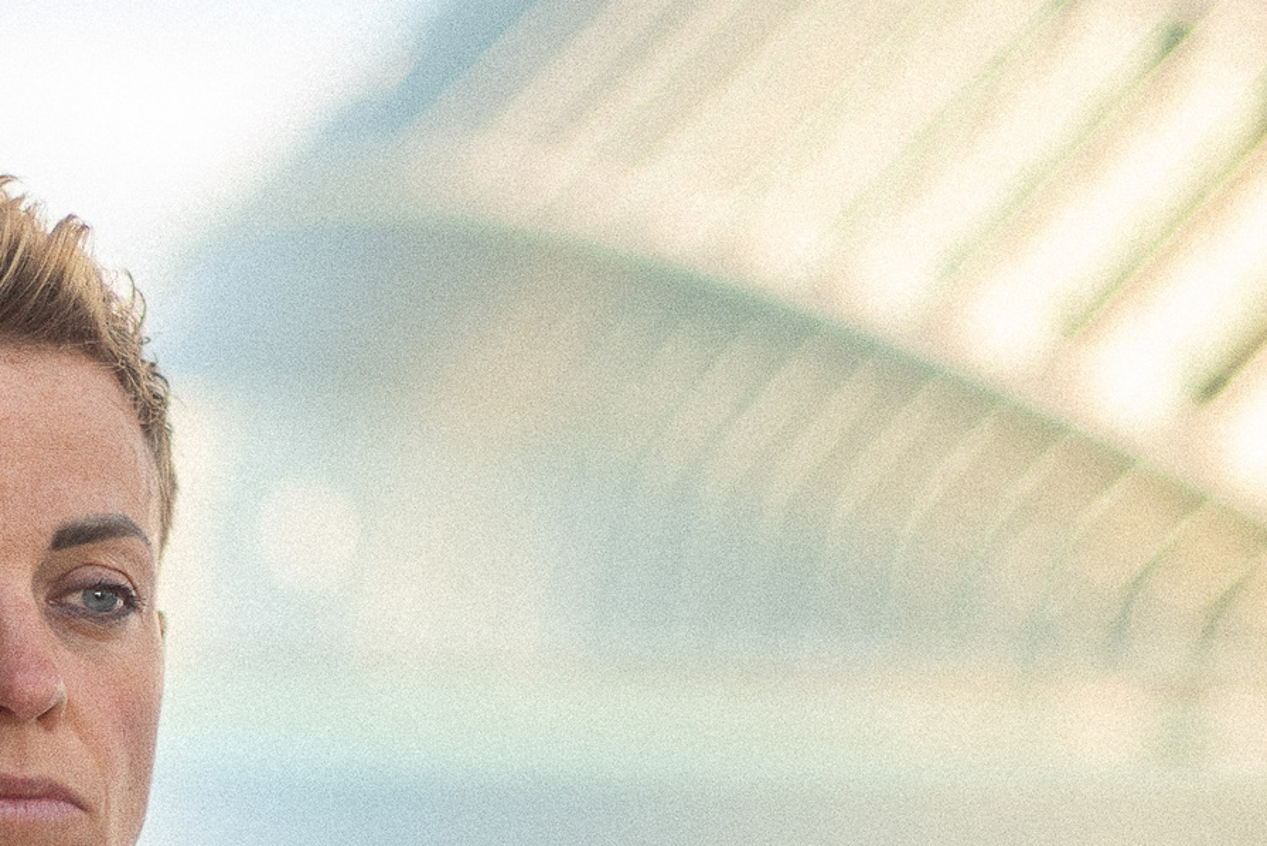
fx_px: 5036
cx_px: -24
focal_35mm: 143
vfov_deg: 9.6
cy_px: 714
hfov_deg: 14.1
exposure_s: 1/1600
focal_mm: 50
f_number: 1.4
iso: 250
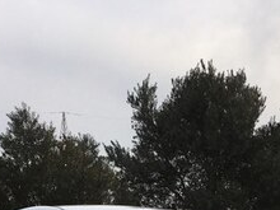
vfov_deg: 15.7
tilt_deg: -1.8
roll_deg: +1.0
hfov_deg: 22.4
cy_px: 312
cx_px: 182
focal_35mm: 87
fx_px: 704
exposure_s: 1/739
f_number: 2.2
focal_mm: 4.15
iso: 25
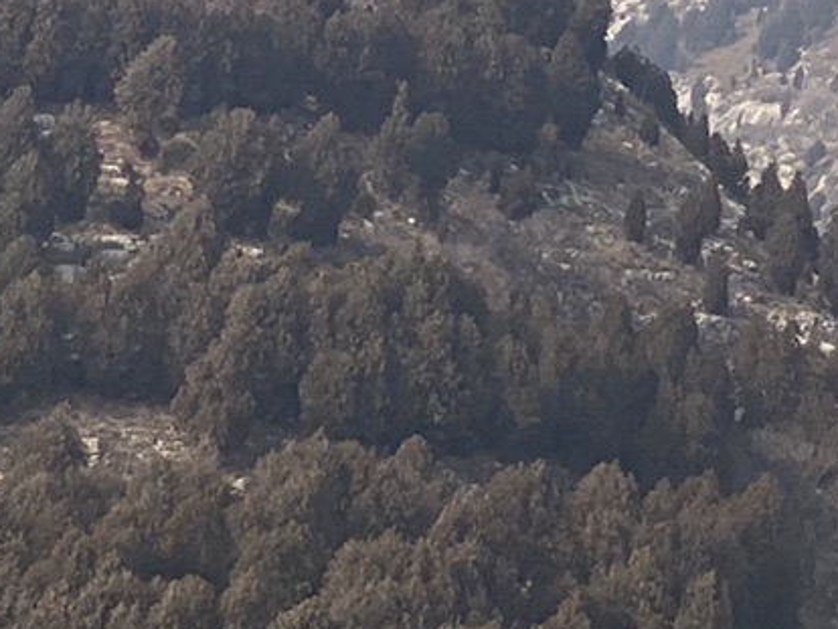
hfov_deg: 7.5
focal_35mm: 251
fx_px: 6080
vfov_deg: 5.9
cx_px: 1804
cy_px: 263
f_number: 2
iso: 20
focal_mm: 6
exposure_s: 1/1776
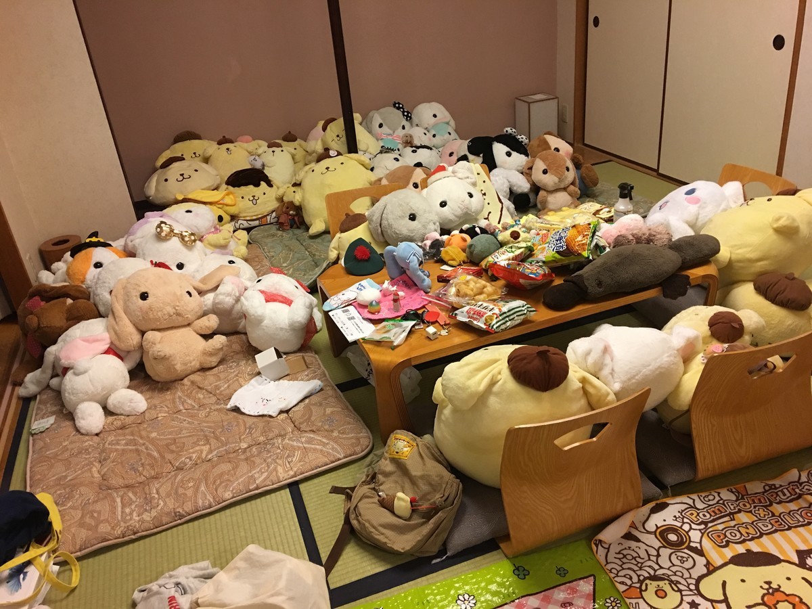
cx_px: 406
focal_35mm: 29
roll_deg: +6.6
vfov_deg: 48.2
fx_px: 680
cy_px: 304
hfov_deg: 61.7
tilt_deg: -25.7
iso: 100
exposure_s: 1/17
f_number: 2.2
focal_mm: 4.15
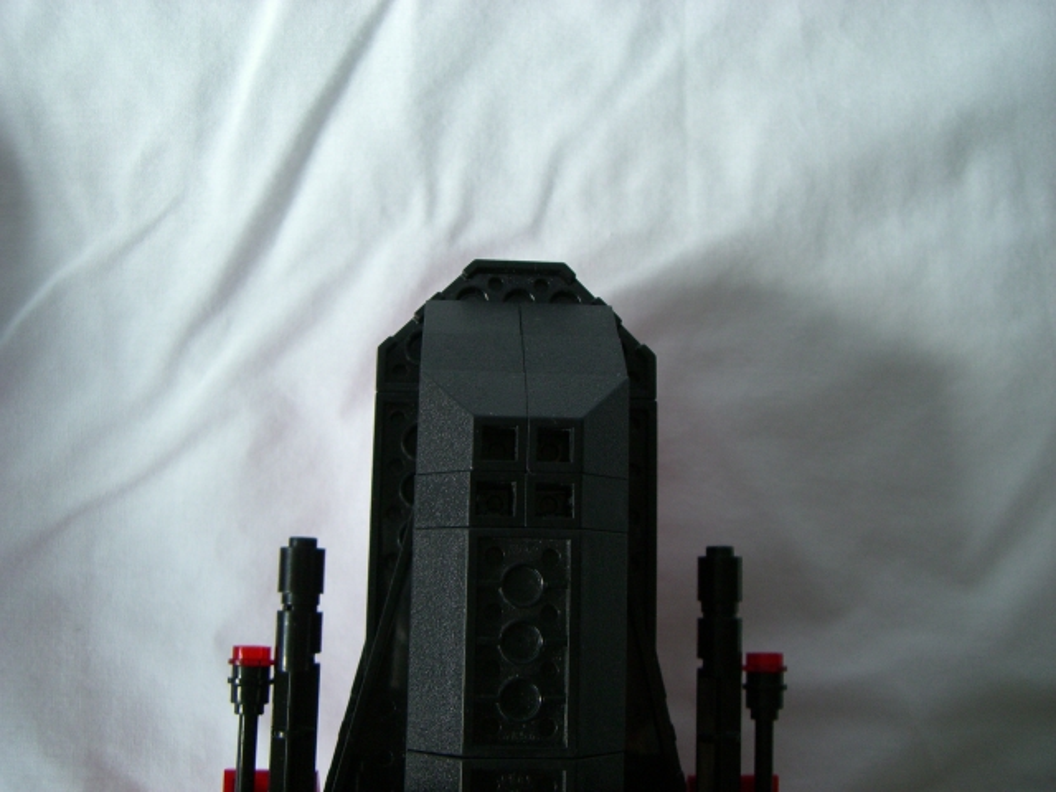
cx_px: 528
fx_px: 1159
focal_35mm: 38
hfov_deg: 49.0
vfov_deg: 37.7
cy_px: 396
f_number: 2.7
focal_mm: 6.2
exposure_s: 1/60
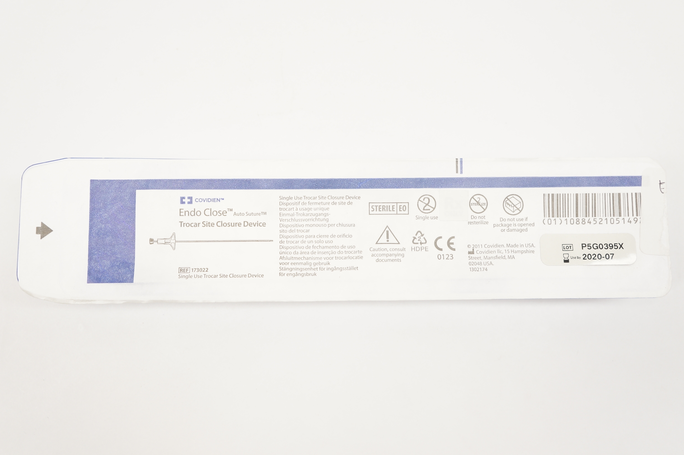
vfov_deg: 38.3
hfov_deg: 55.2
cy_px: 228
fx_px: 655
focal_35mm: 34
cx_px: 342
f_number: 5.6
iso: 400
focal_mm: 23
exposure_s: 1/60
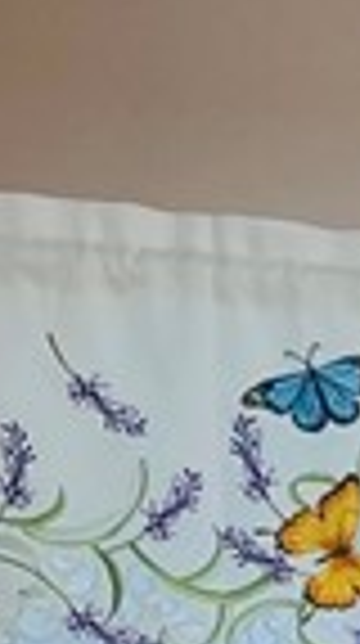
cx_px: 1292
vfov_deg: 8.7
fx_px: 3459
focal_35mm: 203
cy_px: 1982
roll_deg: -2.5
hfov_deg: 5.4
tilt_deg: -9.5
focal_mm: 4.25
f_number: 1.8
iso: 125
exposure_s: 1/120
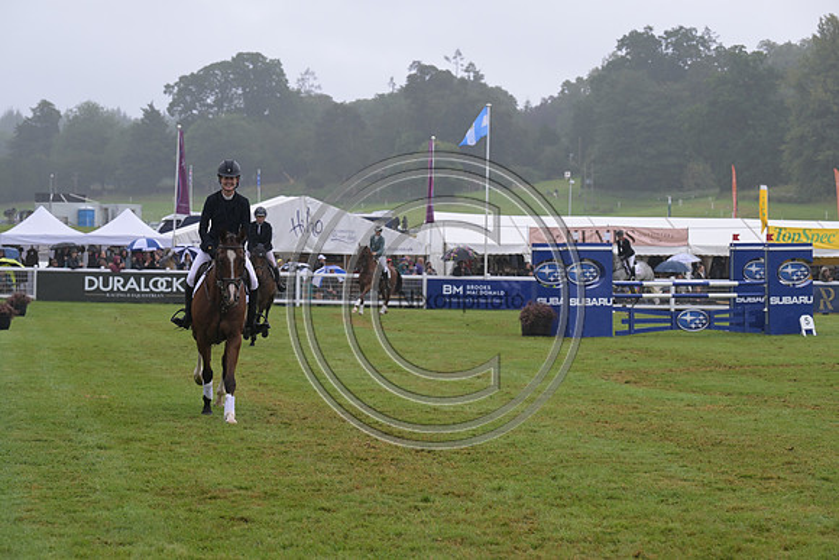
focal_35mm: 99
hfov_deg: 20.6
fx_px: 2308
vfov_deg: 13.8
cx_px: 420
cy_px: 280
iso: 560
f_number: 5.6
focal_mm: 99
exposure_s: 1/800
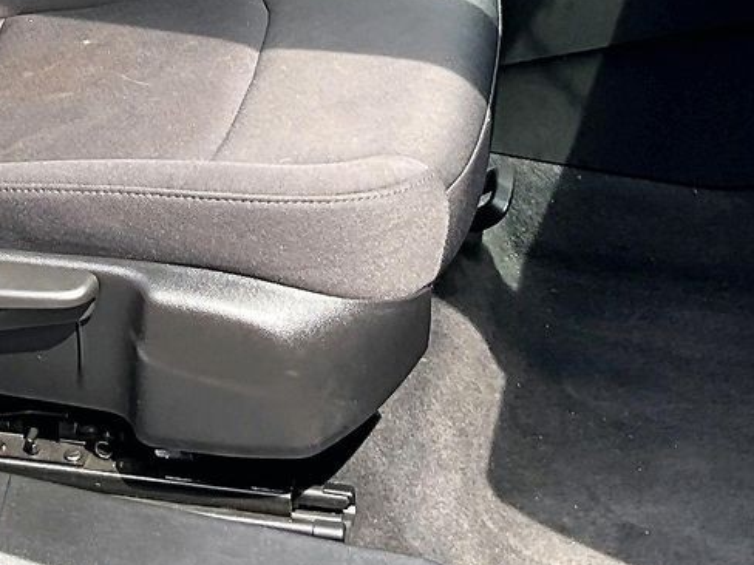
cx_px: -12
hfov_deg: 20.0
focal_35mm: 95
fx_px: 2069
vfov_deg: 14.4
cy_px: -316
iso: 20
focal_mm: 3
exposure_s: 1/122
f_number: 1.8
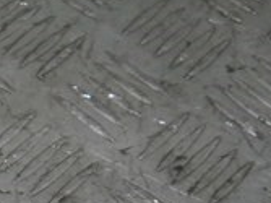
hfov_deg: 12.5
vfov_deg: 9.1
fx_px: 1228
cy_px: 343
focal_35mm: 157
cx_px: 24
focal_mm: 6.72
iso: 80
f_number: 5.5
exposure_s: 1/30
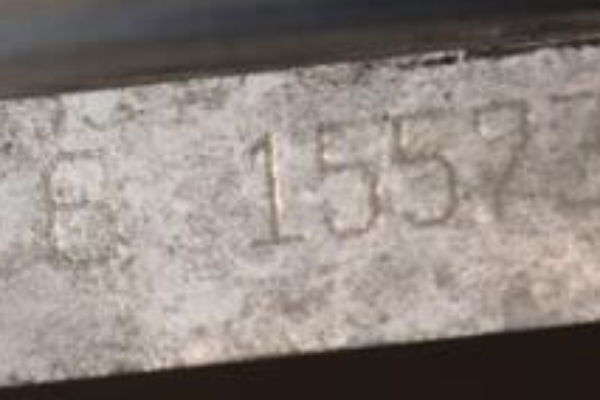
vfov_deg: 3.1
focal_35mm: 444
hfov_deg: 4.6
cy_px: 155
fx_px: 7406
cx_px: -115
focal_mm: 105
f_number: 5.6
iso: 800
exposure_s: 1/60
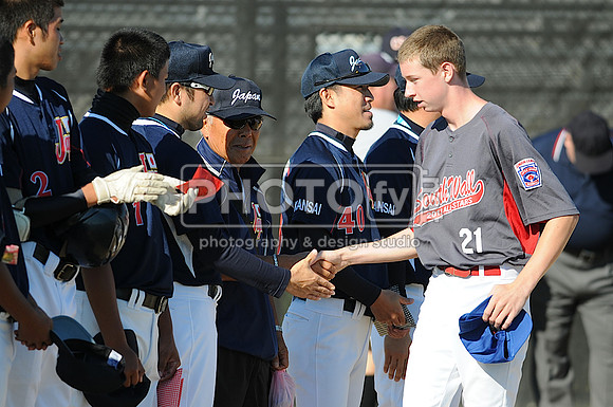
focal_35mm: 450
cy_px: 204
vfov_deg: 3.0
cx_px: 306
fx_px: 7652
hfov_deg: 4.6
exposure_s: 1/1250
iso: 200
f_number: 4
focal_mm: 300
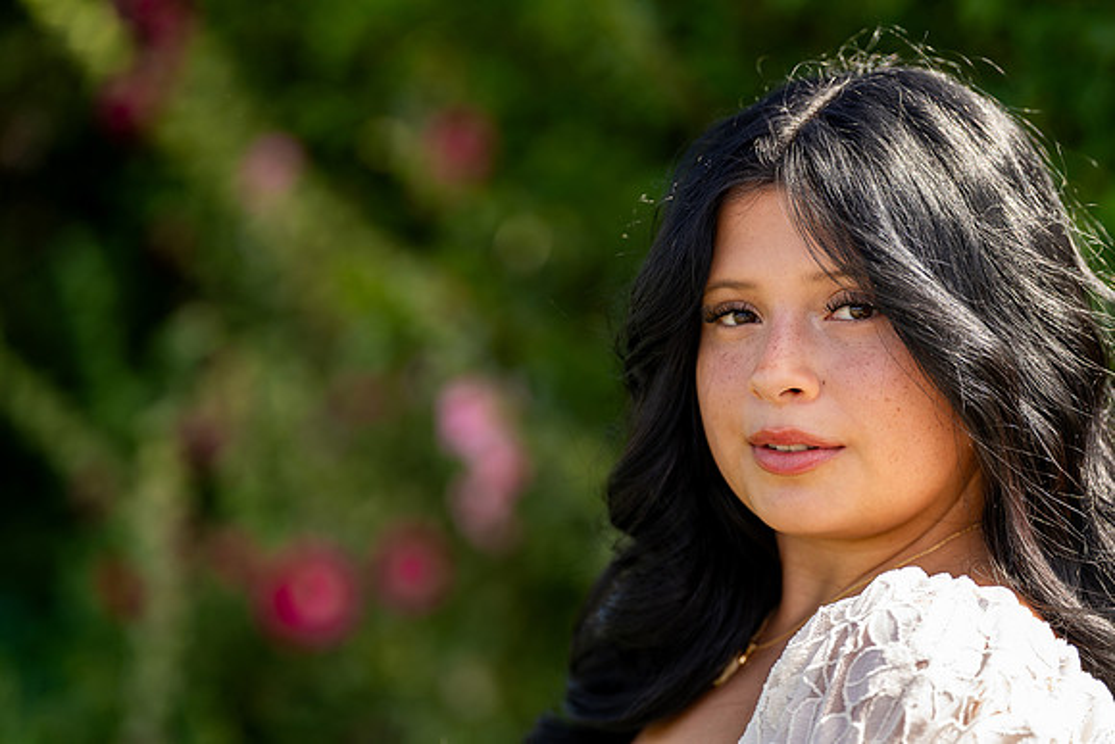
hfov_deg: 16.3
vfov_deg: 10.9
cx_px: 558
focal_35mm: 126
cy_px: 372
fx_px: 3903
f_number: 2.8
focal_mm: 126
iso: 100
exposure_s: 1/320
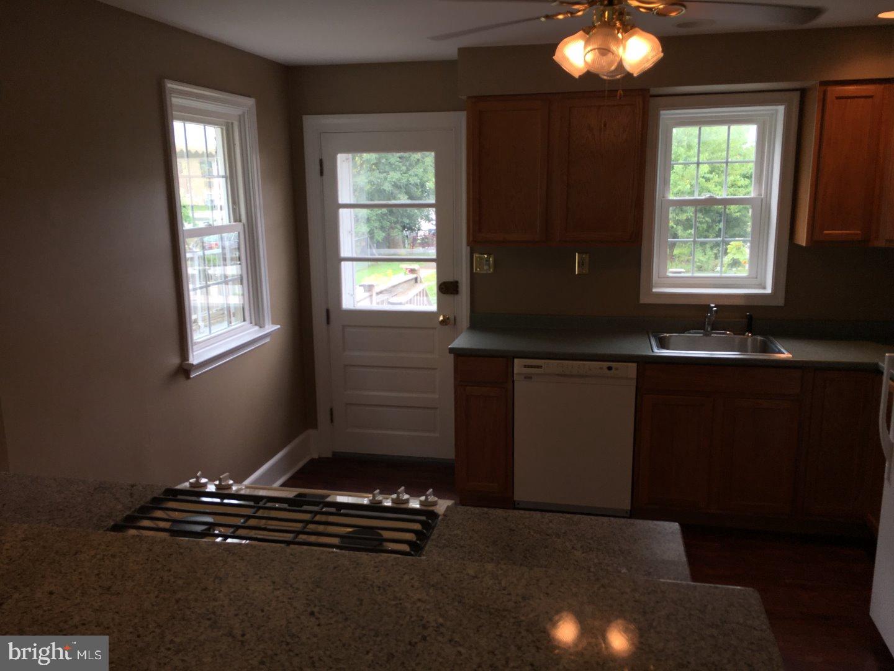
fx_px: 749
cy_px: 336
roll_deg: +1.2
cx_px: 447
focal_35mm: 29
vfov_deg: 48.2
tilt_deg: -11.5
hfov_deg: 61.7
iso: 25
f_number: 2.2
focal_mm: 4.15
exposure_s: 1/111
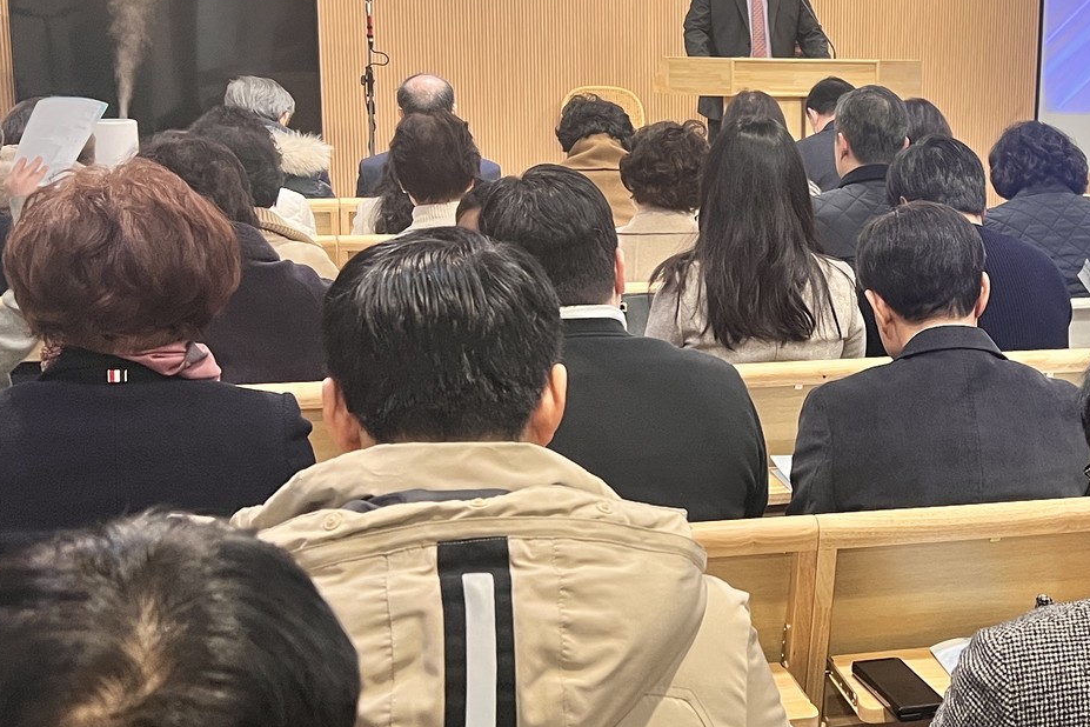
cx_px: 877
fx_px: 1695
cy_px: 342
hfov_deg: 34.5
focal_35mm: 56
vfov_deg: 24.2
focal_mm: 5.7
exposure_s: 1/60
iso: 160
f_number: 1.5
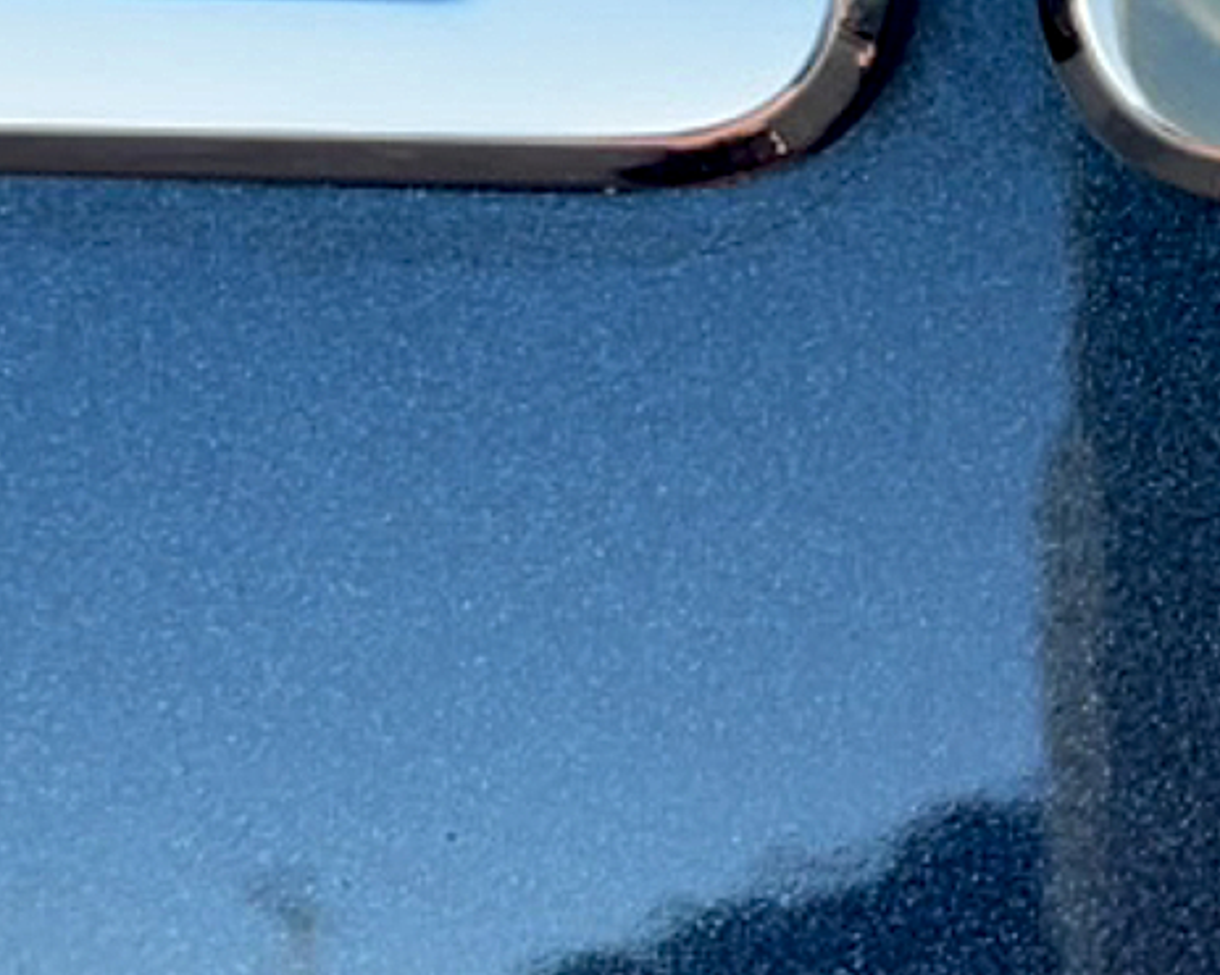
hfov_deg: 18.0
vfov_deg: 15.2
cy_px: 310
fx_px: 3646
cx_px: 1507
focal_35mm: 101
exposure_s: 1/120
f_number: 1.8
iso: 20
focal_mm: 3
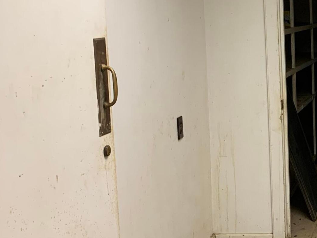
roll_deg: +1.2
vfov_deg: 20.6
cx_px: 412
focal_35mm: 71
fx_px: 650
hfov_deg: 24.1
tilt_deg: -8.1
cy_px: 77
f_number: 1.8
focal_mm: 4.25
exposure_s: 1/60
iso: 80
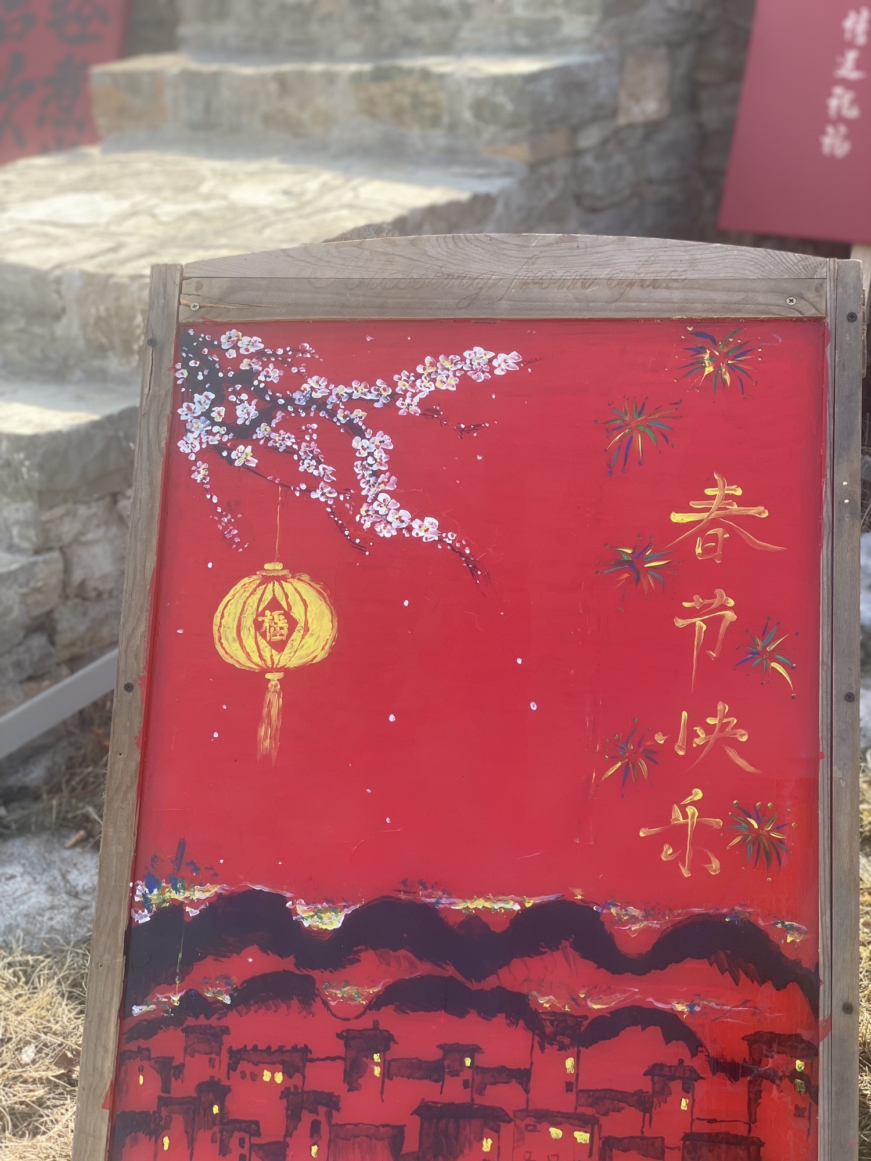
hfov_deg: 28.0
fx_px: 1745
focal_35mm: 52
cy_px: 580
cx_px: 436
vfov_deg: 36.8
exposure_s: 1/372
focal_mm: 6
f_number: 2
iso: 20
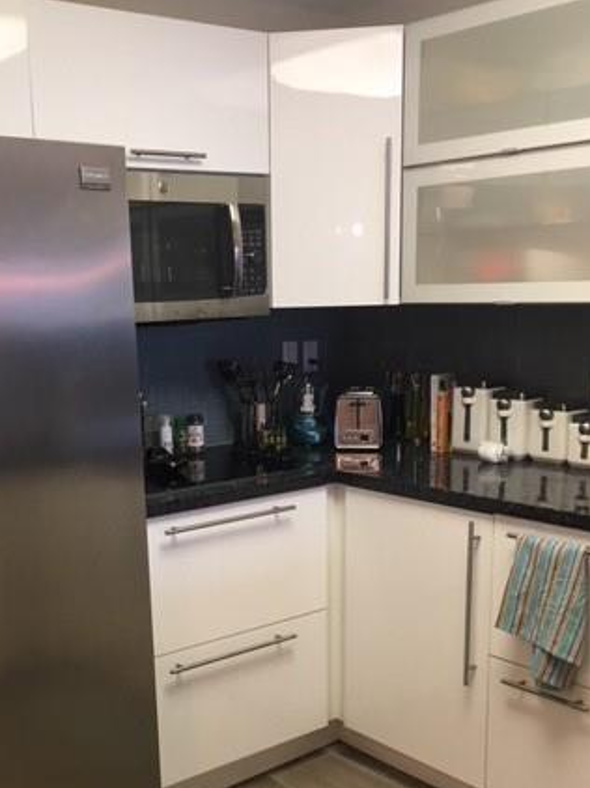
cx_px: 224
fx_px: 1001
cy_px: 506
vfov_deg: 42.5
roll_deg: +0.6
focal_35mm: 44
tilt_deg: -12.6
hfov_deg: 32.7
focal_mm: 4.15
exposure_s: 1/30
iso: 80
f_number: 2.2
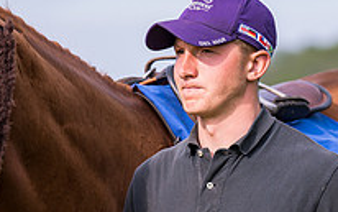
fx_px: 4590
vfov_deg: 2.6
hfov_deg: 4.2
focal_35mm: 498
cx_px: 107
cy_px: 153
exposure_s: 1/400
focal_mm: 135
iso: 50
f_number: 3.2
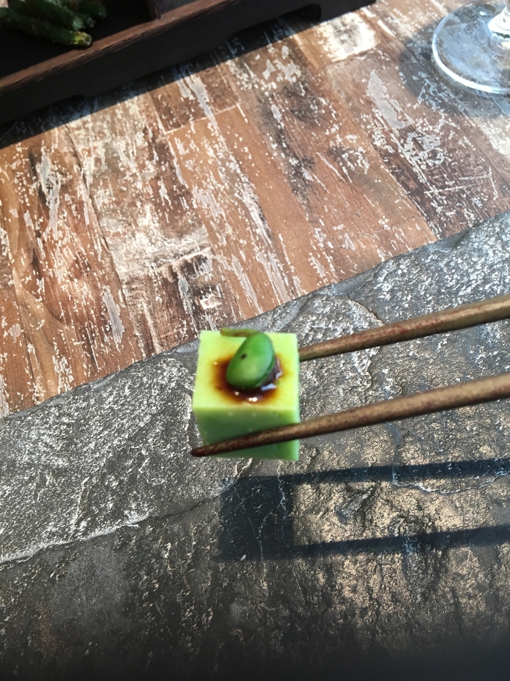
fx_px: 570
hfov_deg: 48.2
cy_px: 340
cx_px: 255
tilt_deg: -60.5
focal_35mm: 29
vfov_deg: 61.7
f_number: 2.2
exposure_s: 1/30
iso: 100
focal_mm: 4.15
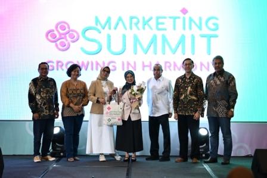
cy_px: 89
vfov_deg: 16.1
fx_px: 631
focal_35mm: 85
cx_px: 134
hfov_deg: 23.9
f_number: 1.8
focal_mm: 85
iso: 1000
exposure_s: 1/160
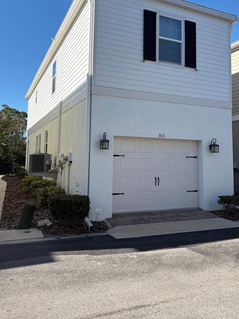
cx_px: 138
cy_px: 128
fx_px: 294
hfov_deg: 44.0
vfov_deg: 56.4
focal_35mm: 32
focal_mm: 5.96
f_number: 1.6
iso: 50
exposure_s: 1/2538
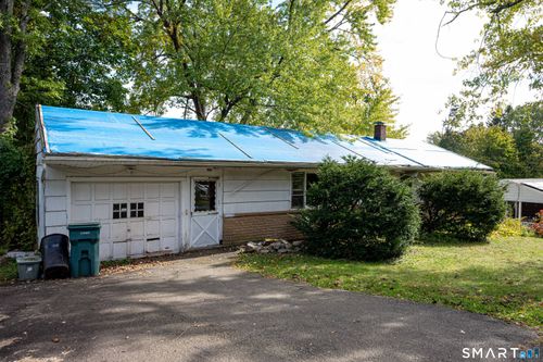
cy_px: 181
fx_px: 354
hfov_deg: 74.9
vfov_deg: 54.1
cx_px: 272
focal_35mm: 24
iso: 200
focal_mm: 23.5
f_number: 5
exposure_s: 1/250
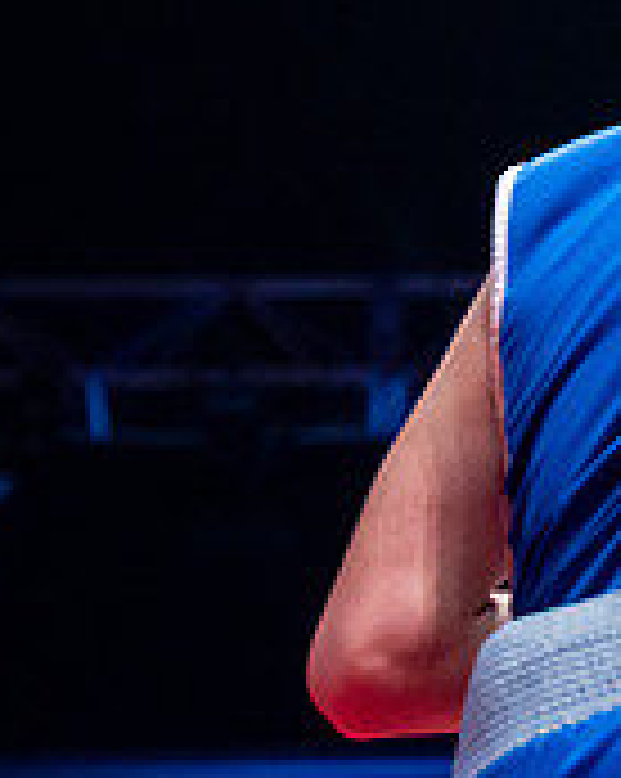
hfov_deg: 6.6
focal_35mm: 228
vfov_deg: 8.5
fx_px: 5247
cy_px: 204
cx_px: 1089
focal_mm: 63
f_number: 2.8
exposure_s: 1/800
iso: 3200
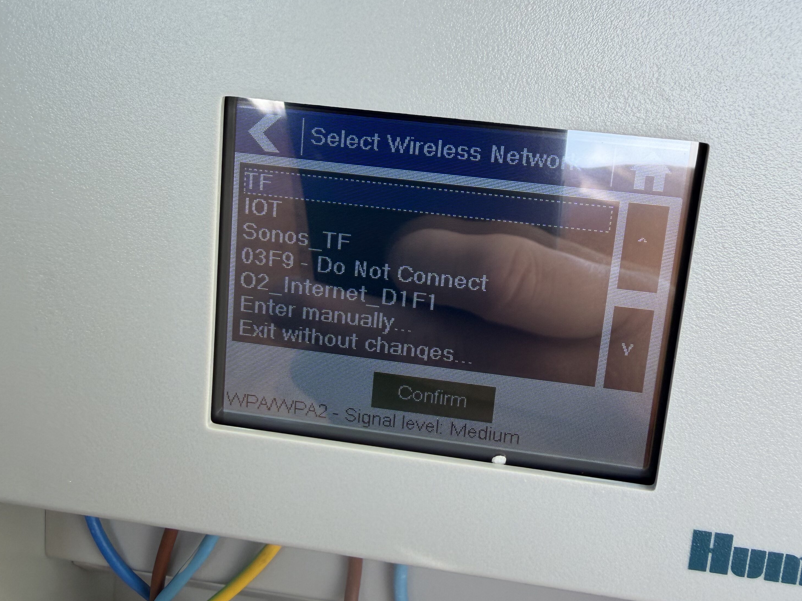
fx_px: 765
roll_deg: -0.7
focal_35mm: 33
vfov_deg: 42.9
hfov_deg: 55.3
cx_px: 411
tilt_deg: -40.2
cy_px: 291
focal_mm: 2.22
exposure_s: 1/208
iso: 40
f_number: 2.2
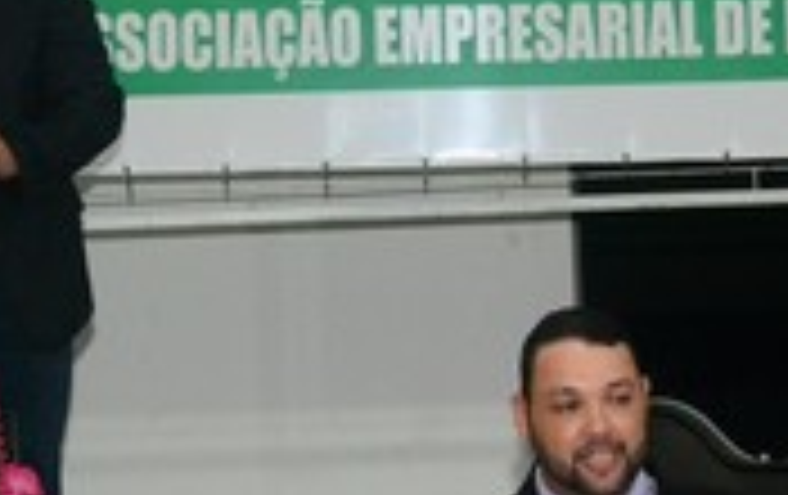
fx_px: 4216
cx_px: 567
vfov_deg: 6.7
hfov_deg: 10.7
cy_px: 608
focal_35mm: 196
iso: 3200
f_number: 4.8
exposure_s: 1/60
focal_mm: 50
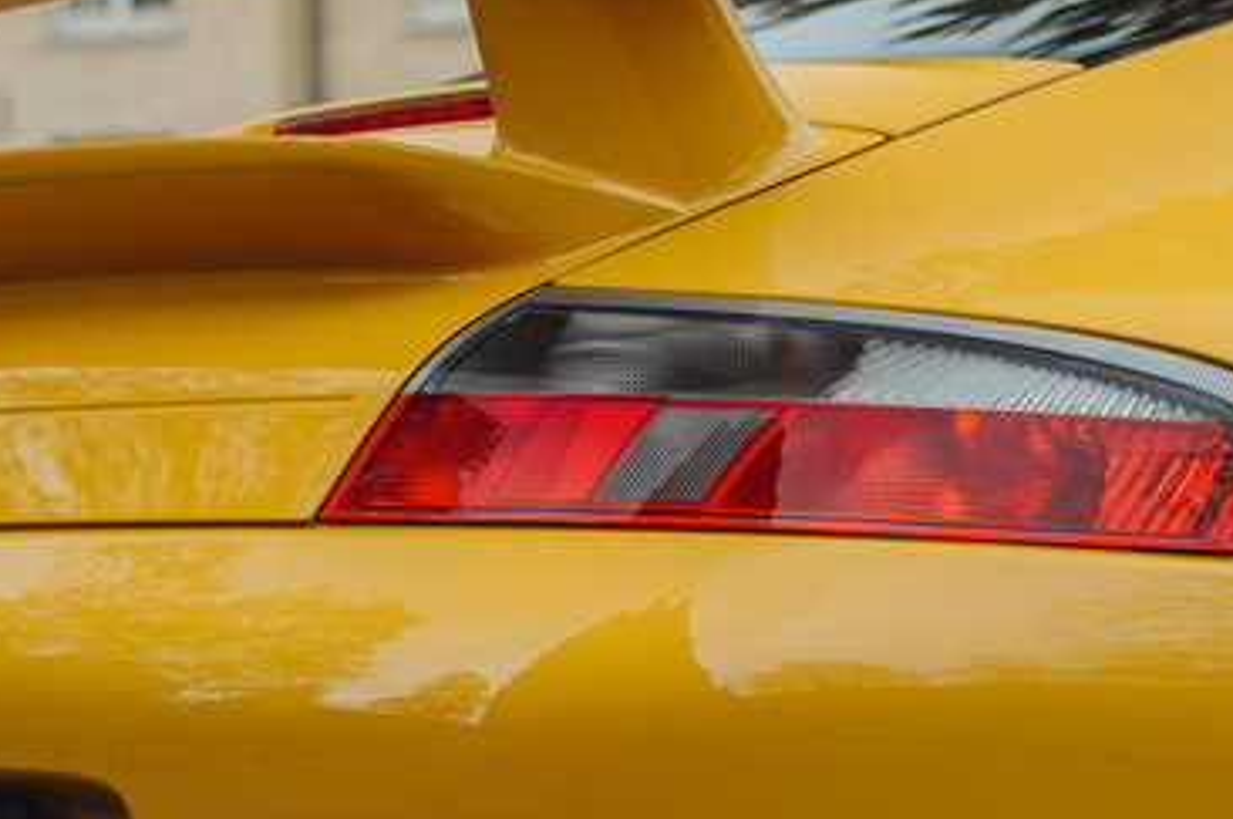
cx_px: 566
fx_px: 5028
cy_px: 285
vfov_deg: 9.3
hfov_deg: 14.0
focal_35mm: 147
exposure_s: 1/160
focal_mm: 70
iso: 100
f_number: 5
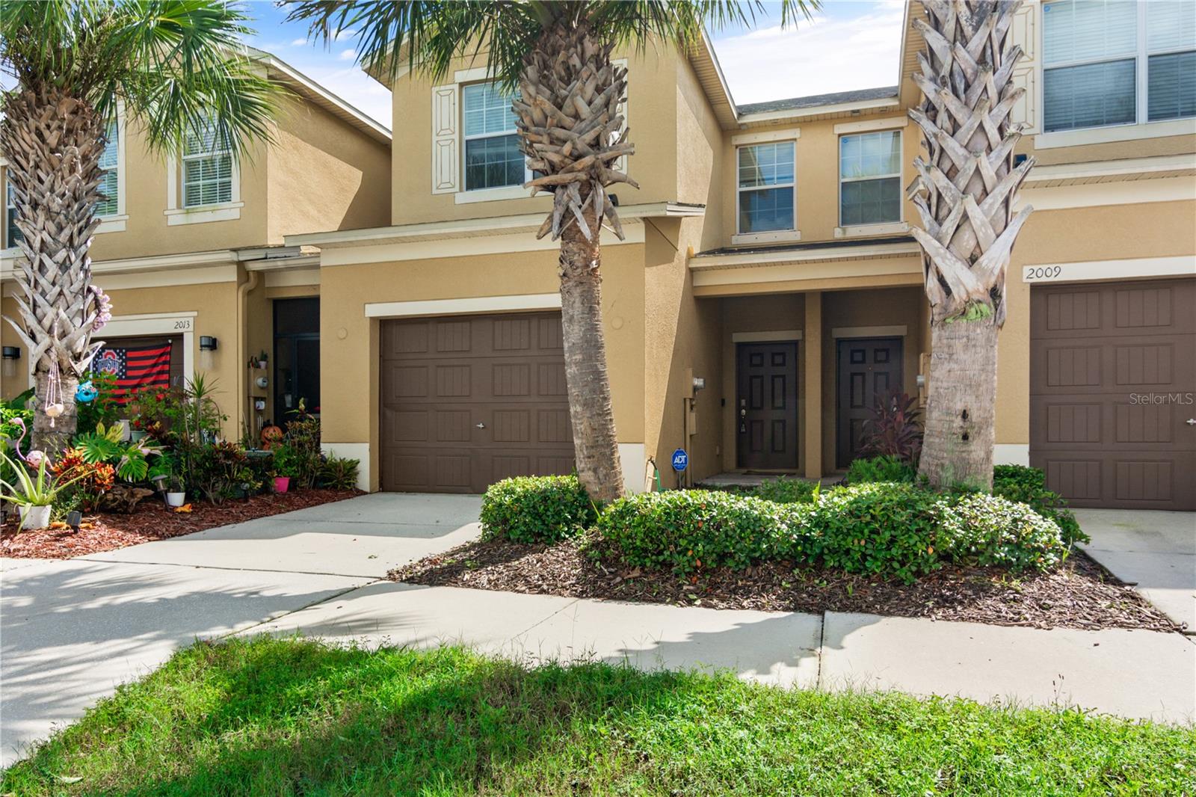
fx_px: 797
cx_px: 598
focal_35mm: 24
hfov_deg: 73.8
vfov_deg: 53.1
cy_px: 398
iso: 250
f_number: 9
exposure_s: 1/500
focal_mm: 16
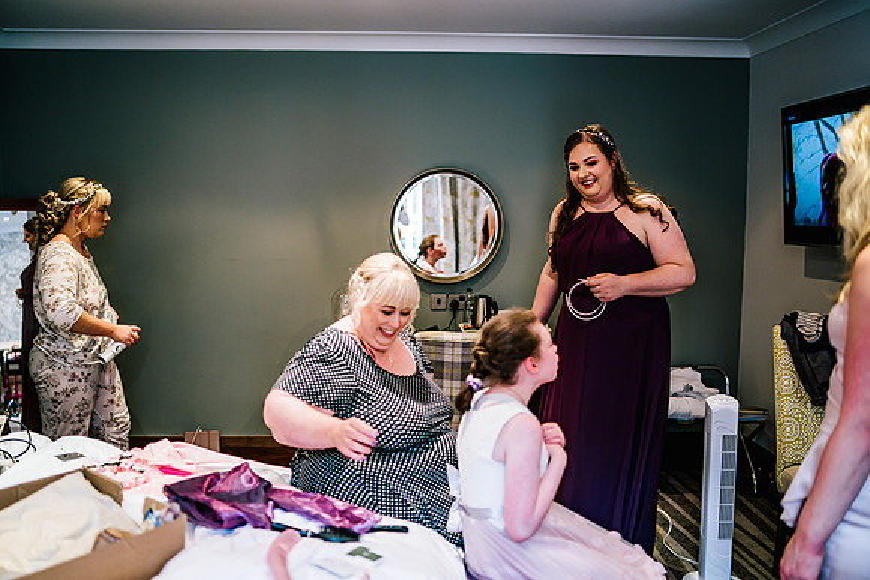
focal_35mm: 36
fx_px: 863
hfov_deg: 53.5
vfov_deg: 37.2
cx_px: 435
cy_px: 290
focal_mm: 35
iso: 400
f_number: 1.6
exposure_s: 1/250
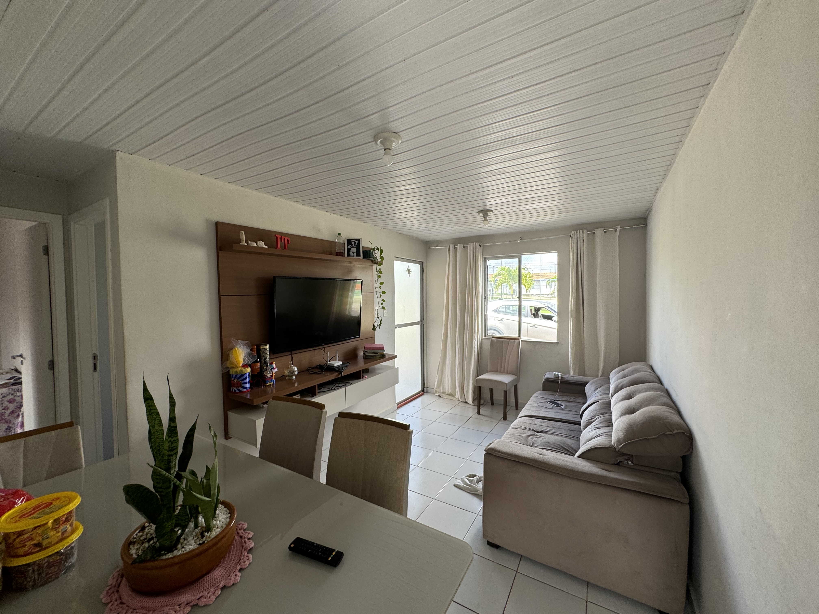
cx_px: 410
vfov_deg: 85.7
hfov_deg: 102.1
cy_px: 307
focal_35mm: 14
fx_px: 331
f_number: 2.2
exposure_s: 1/99
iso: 50
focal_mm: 2.22
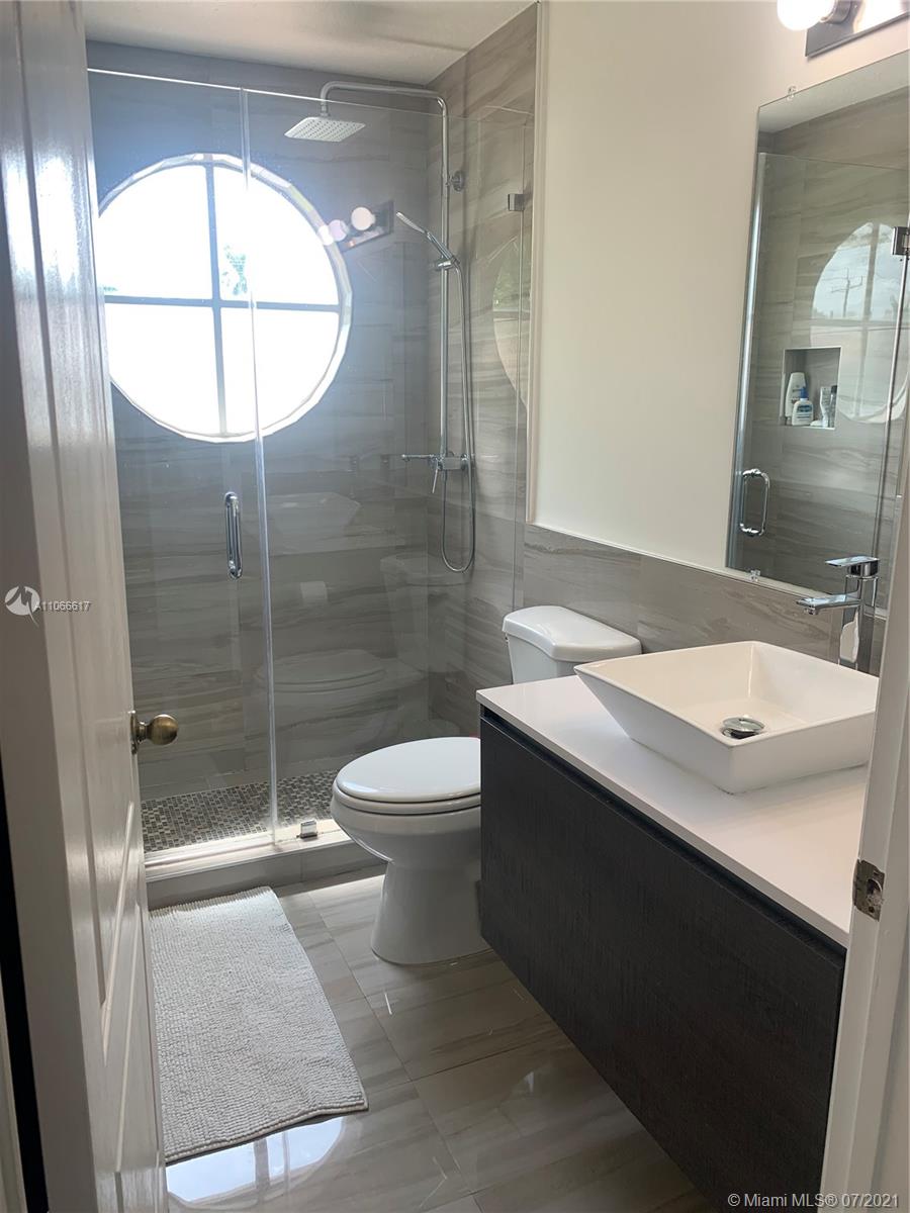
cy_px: 606
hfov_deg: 53.1
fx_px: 911
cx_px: 455
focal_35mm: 26
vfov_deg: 67.3
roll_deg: +0.2
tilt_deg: -12.5
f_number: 1.8
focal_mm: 4.25
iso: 32
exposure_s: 1/120
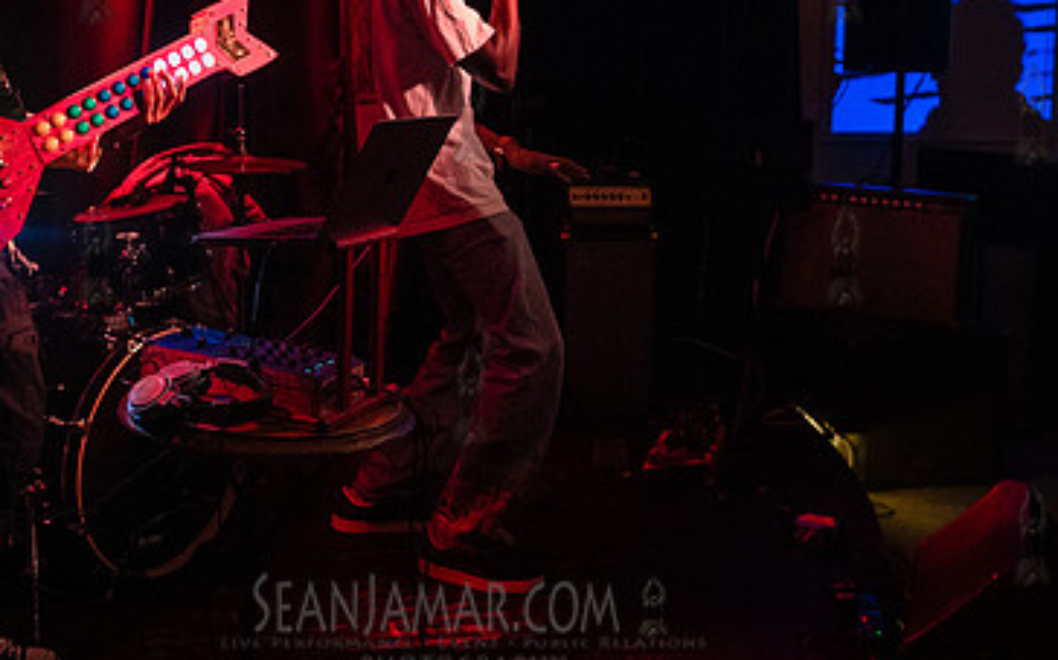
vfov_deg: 24.4
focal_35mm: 52
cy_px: 113
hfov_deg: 38.8
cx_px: 468
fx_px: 1498
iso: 12800
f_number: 3.5
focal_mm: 32
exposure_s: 1/250
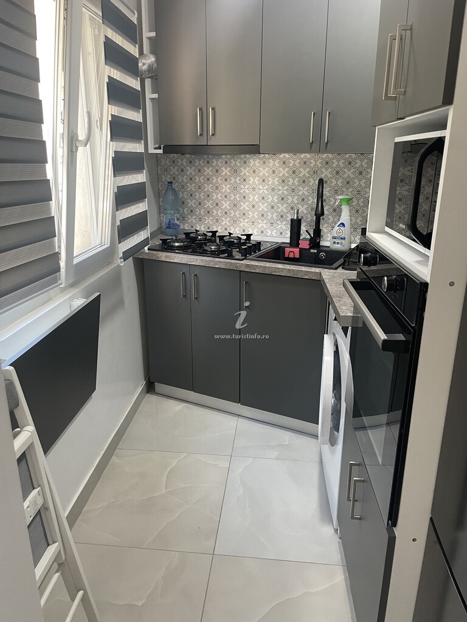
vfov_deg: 67.3
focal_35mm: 26
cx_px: 234
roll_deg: -0.2
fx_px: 468
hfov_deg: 53.1
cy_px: 311
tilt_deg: -18.4
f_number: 1.6
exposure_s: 1/74
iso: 125
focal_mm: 4.2
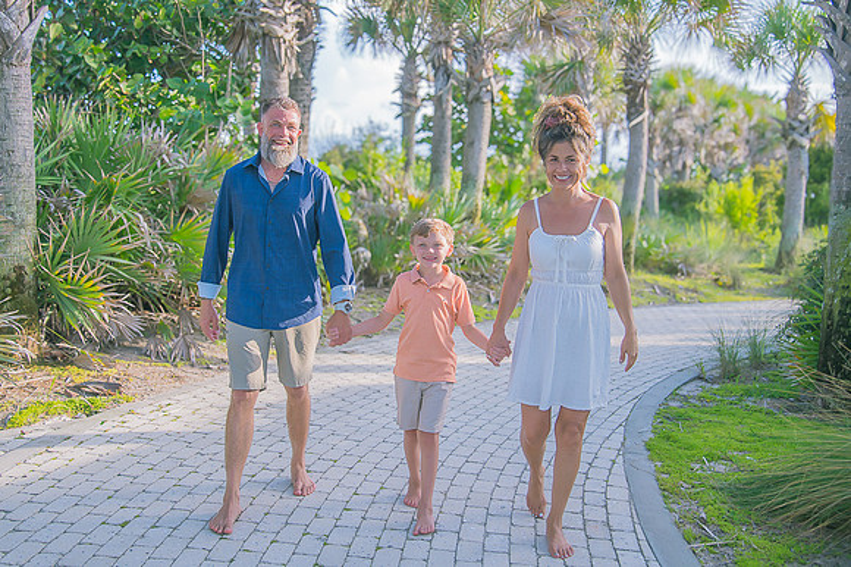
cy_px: 241
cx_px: 362
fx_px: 923
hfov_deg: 49.3
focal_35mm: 39
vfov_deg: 34.0
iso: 250
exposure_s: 1/200
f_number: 4
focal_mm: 34
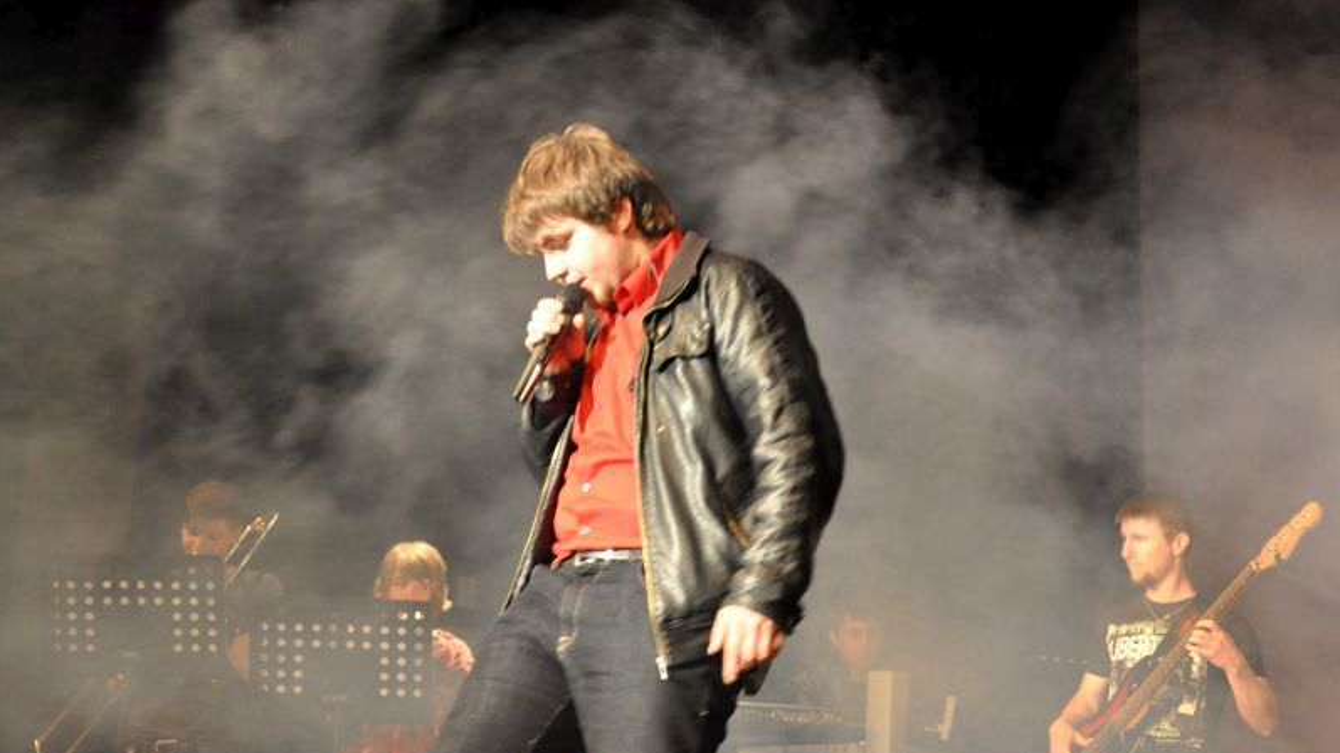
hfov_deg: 33.3
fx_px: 2238
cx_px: 669
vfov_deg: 19.1
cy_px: 337
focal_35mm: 63
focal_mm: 40
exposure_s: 1/13
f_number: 4.5
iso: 3200
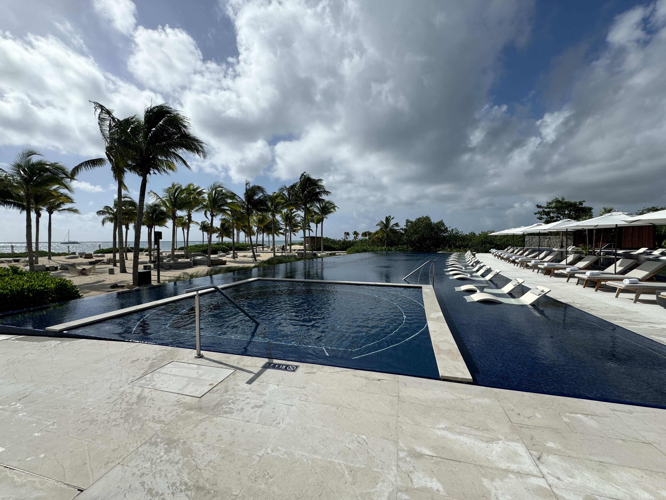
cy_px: 250
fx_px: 269
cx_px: 333
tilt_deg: -3.0
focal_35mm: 14
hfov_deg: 102.1
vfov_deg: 85.7
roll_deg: +0.1
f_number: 2.2
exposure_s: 1/4367
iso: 50
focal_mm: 2.22
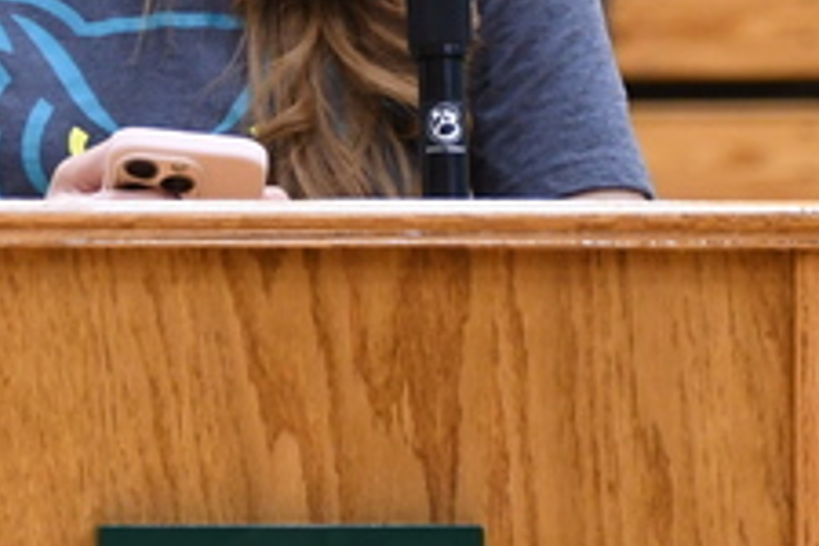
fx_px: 13126
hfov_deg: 3.6
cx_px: 131
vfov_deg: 2.4
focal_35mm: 577
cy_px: -89
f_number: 5.6
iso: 1250
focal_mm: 85
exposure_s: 1/80
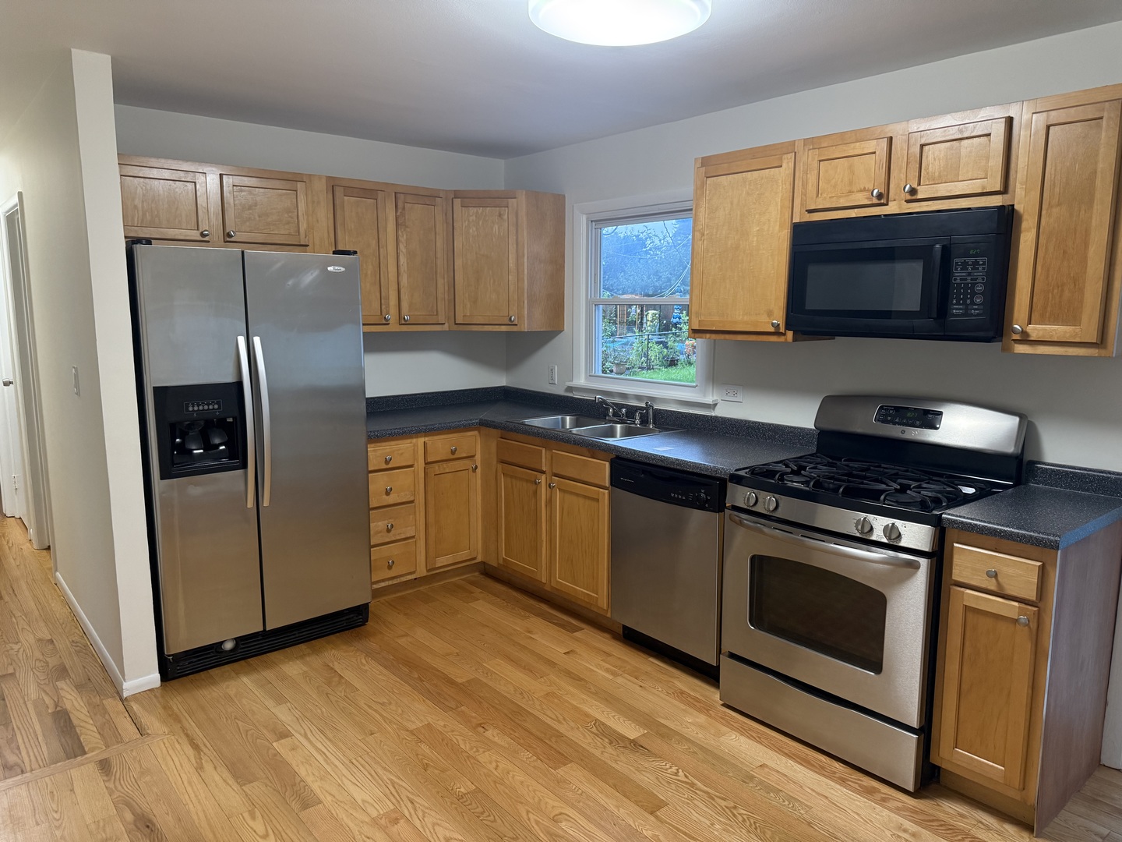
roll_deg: -0.9
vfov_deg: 56.8
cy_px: 421
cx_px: 561
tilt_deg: -9.0
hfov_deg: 71.6
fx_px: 778
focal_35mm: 24
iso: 250
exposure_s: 1/60
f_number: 1.78
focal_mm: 6.76
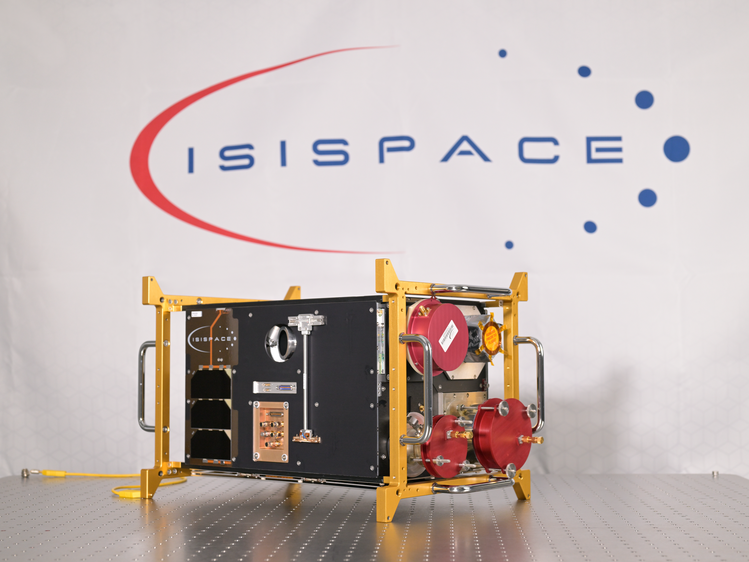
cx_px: 393
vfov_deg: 26.6
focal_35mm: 55
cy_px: 278
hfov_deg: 34.9
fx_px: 1190
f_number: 5.6
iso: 400
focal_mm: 50
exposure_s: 1/50
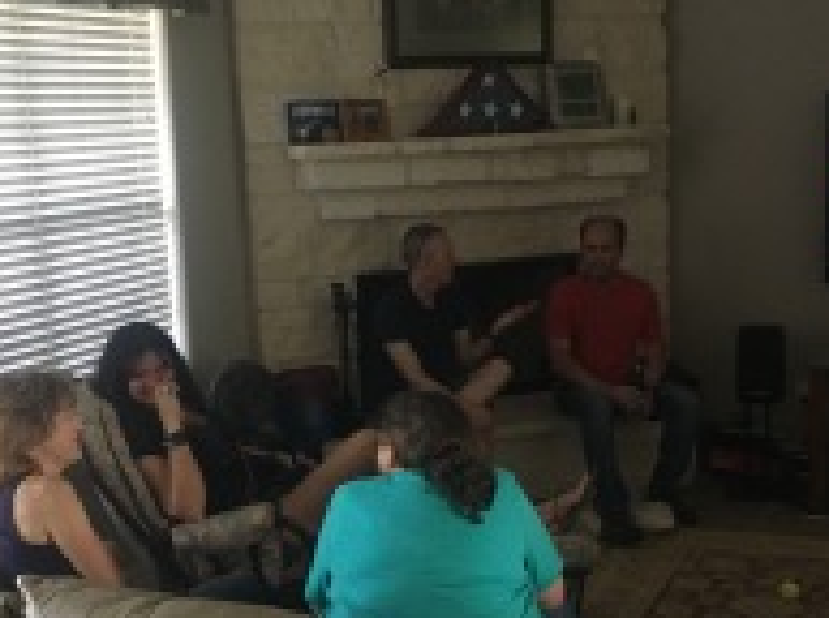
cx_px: 425
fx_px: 1315
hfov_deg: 35.0
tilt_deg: -11.3
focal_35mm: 55
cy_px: 373
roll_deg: +3.1
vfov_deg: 26.4
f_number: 2.2
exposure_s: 1/30
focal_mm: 4.15
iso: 200
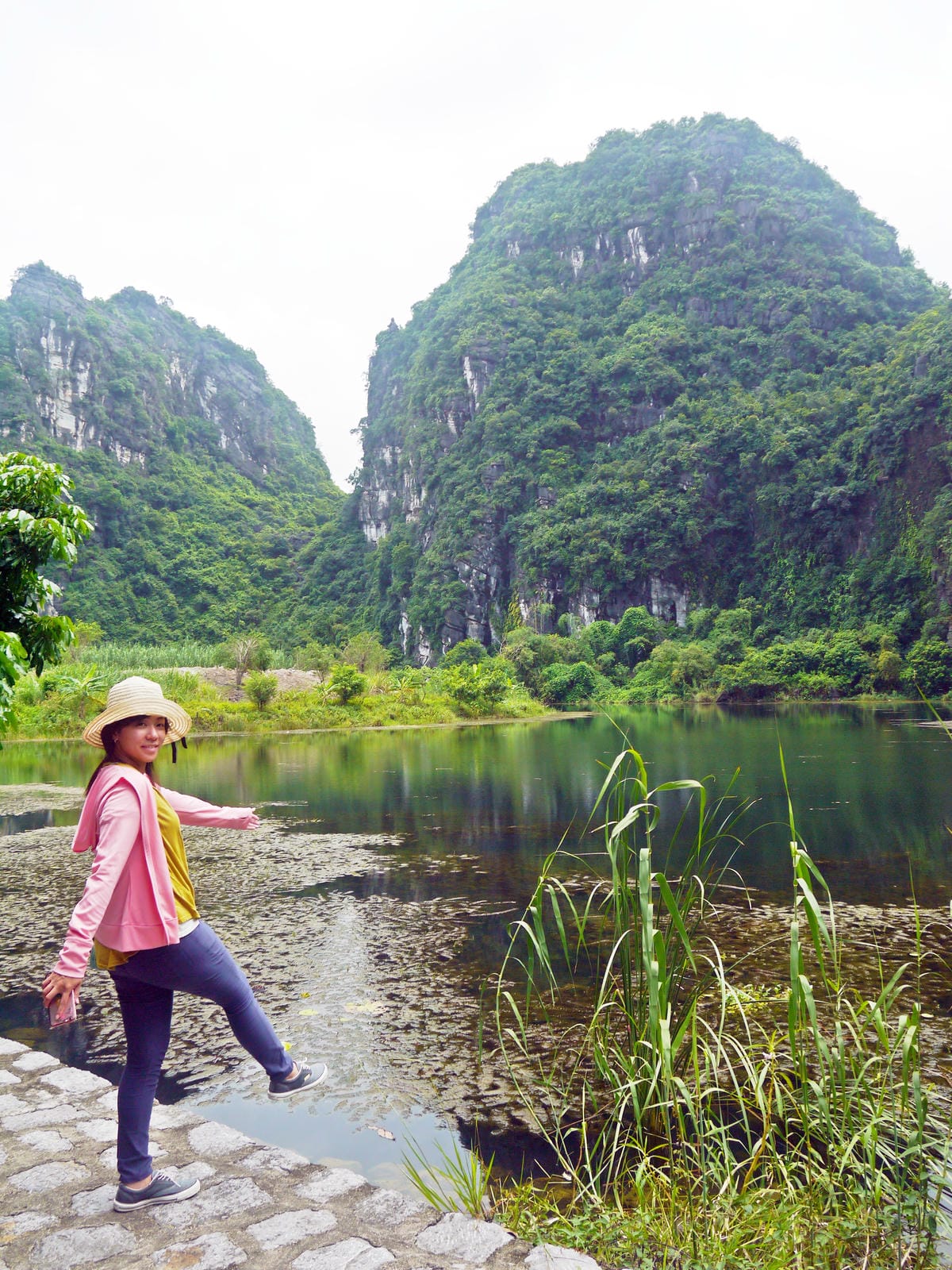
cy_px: 635
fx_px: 1027
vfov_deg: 63.4
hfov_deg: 49.7
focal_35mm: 28
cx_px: 476
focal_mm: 14
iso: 160
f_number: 5.6
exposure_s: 1/200
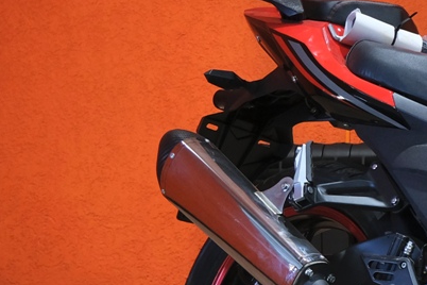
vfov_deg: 7.5
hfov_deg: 10.8
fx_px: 2170
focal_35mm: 183
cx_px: 678
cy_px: 91
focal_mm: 30.8
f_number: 4
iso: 1250
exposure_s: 1/100
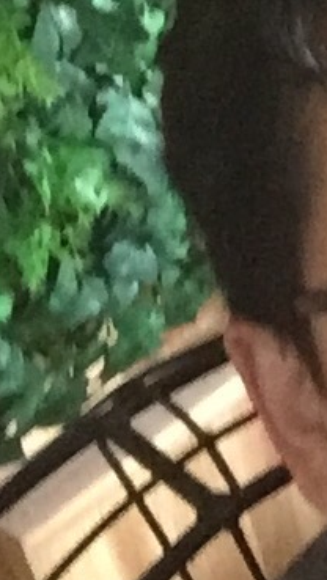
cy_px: 171
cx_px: 613
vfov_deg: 18.2
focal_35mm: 117
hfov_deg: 9.8
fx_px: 1801
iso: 800
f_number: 2.2
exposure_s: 1/17
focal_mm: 2.65
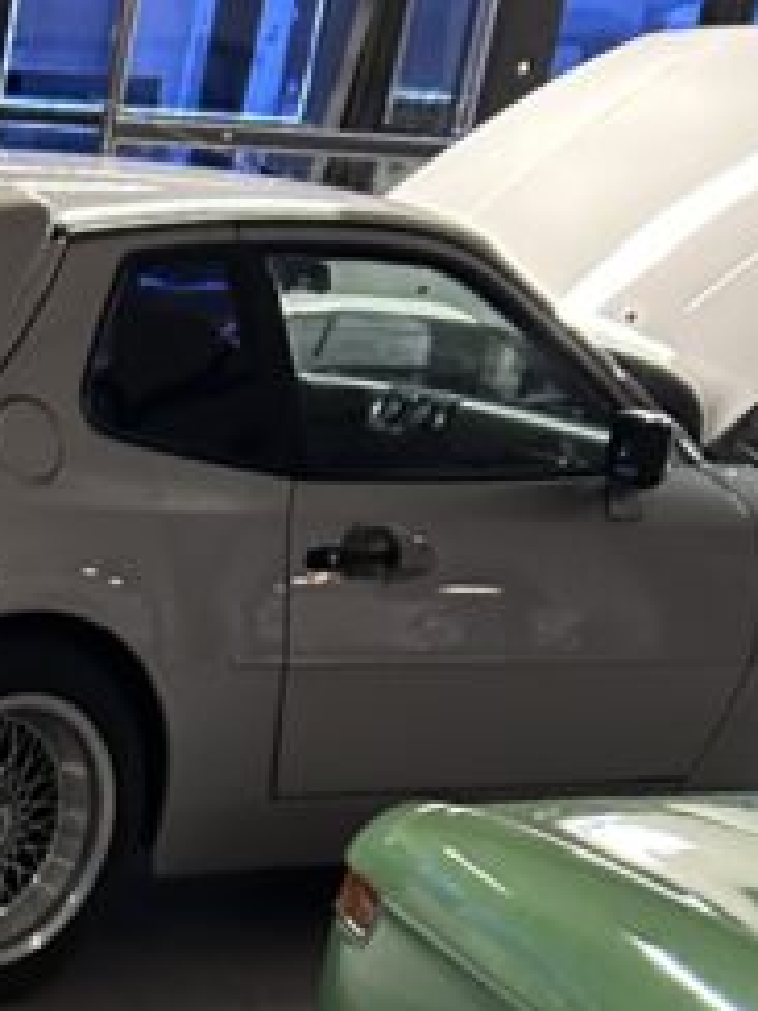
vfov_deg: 15.8
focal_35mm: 109
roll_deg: -4.7
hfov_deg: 12.4
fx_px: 3182
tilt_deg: -27.1
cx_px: -621
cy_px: 1715
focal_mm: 5.7
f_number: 1.5
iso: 500
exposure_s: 1/50
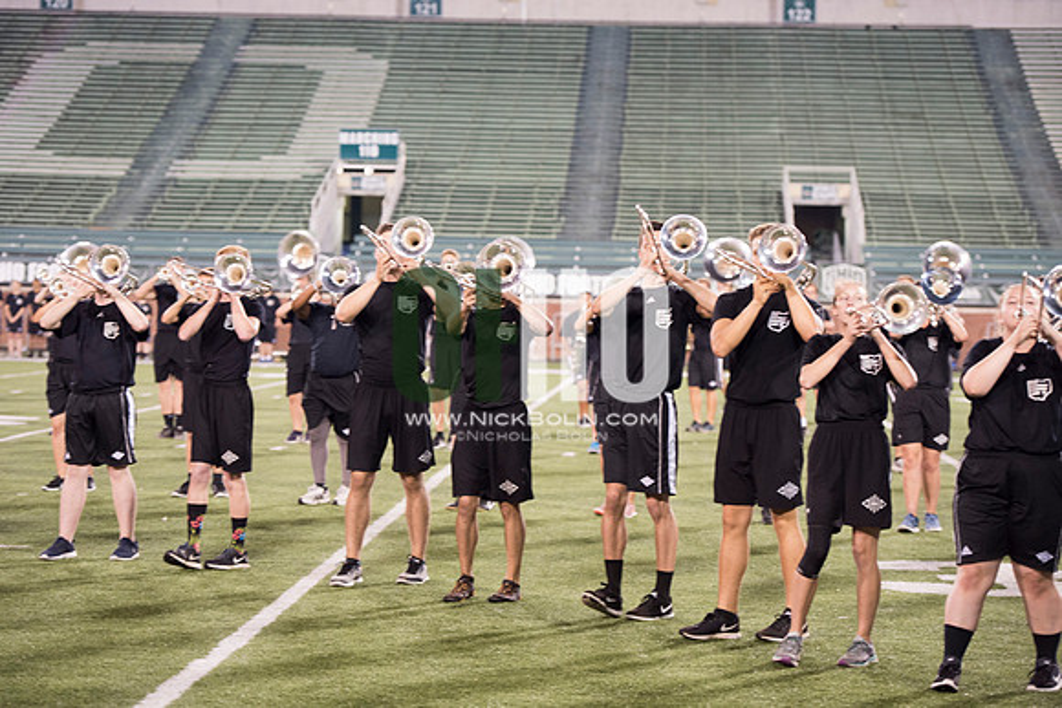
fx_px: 2892
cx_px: 531
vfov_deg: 14.0
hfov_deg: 20.8
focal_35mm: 98
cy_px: 354
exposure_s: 1/320
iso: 1000
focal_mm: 98
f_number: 2.8
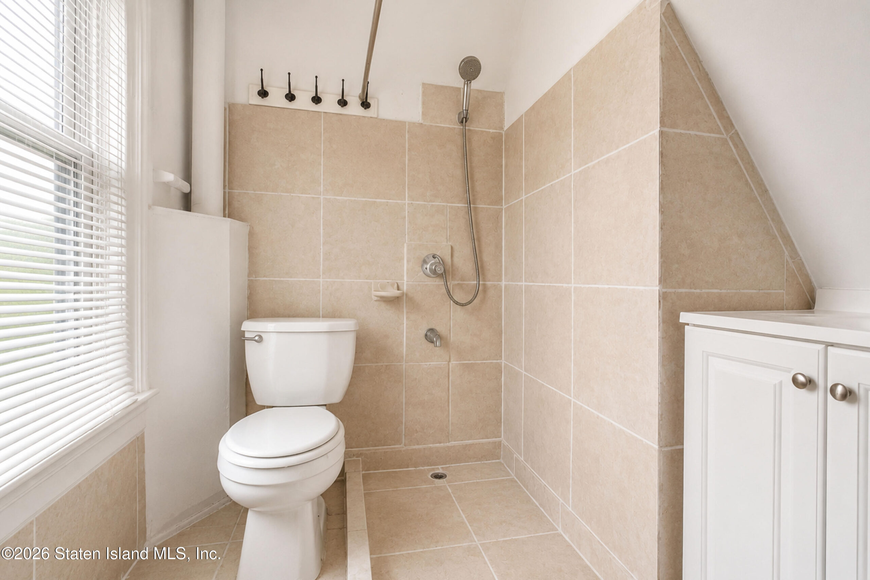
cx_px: 435
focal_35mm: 15
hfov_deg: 100.4
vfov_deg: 77.3
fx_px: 362
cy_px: 290
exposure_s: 1/60
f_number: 6.4
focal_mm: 10
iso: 2000
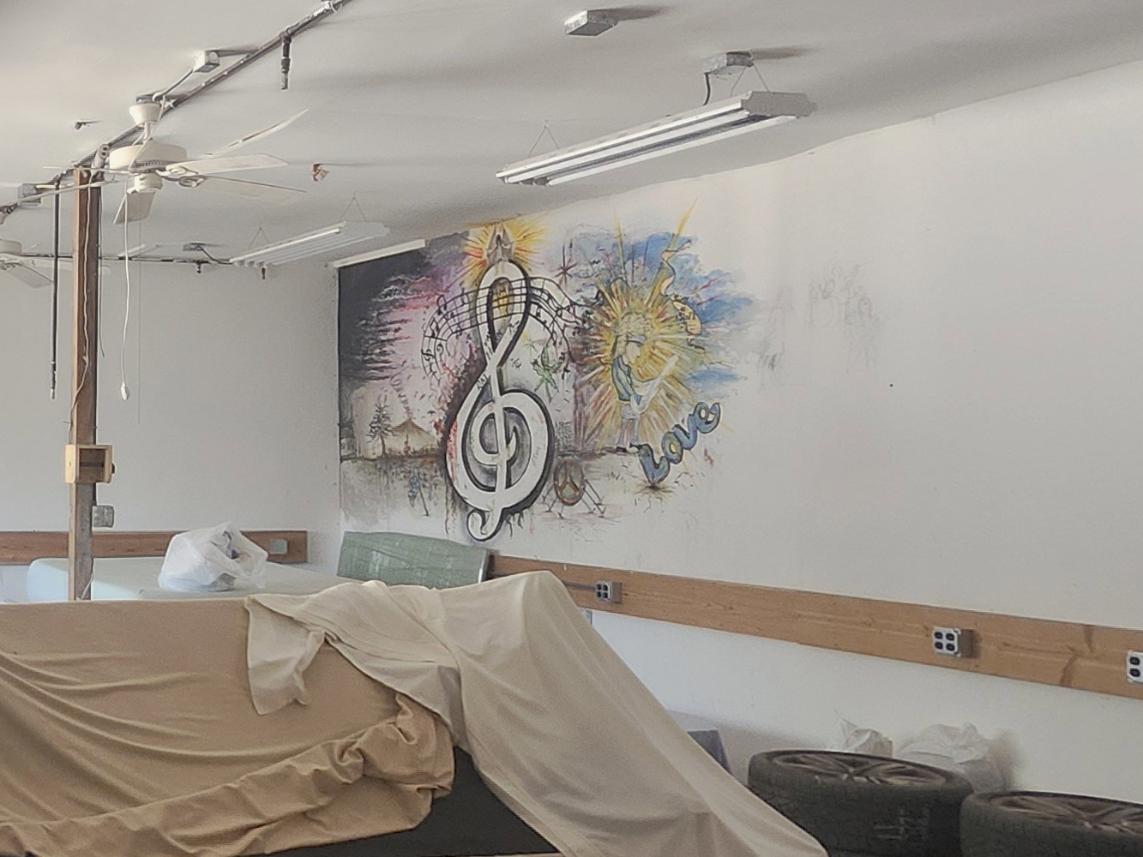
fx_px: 1288
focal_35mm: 39
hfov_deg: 39.0
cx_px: -127
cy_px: 395
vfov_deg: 36.8
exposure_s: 1/60
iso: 250
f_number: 2.2
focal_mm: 1.74
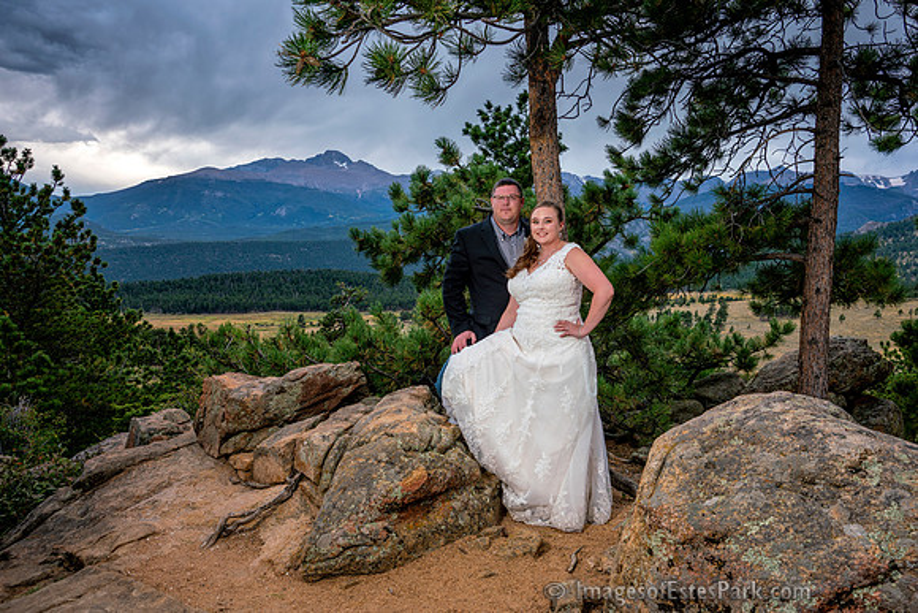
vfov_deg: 53.2
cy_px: 306
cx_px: 459
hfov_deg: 73.7
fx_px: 612
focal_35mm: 24
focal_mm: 24
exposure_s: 1/60
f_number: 6.3
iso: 100
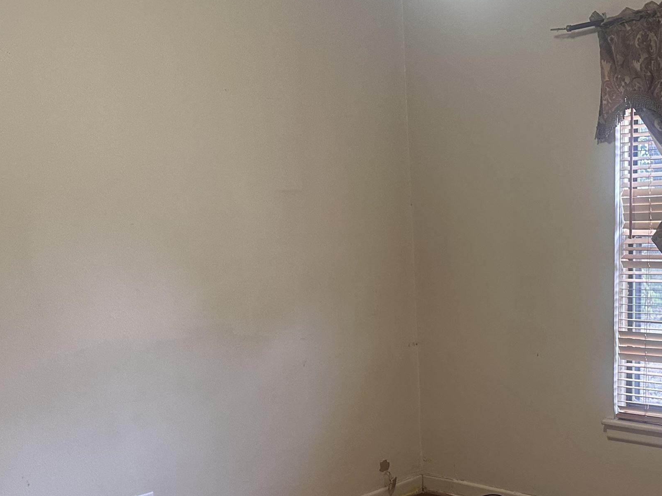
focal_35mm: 46
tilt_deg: -11.4
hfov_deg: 39.8
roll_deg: +0.6
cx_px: 520
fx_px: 880
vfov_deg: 31.0
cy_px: 372
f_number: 1.78
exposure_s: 1/60
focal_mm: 6.86
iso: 400
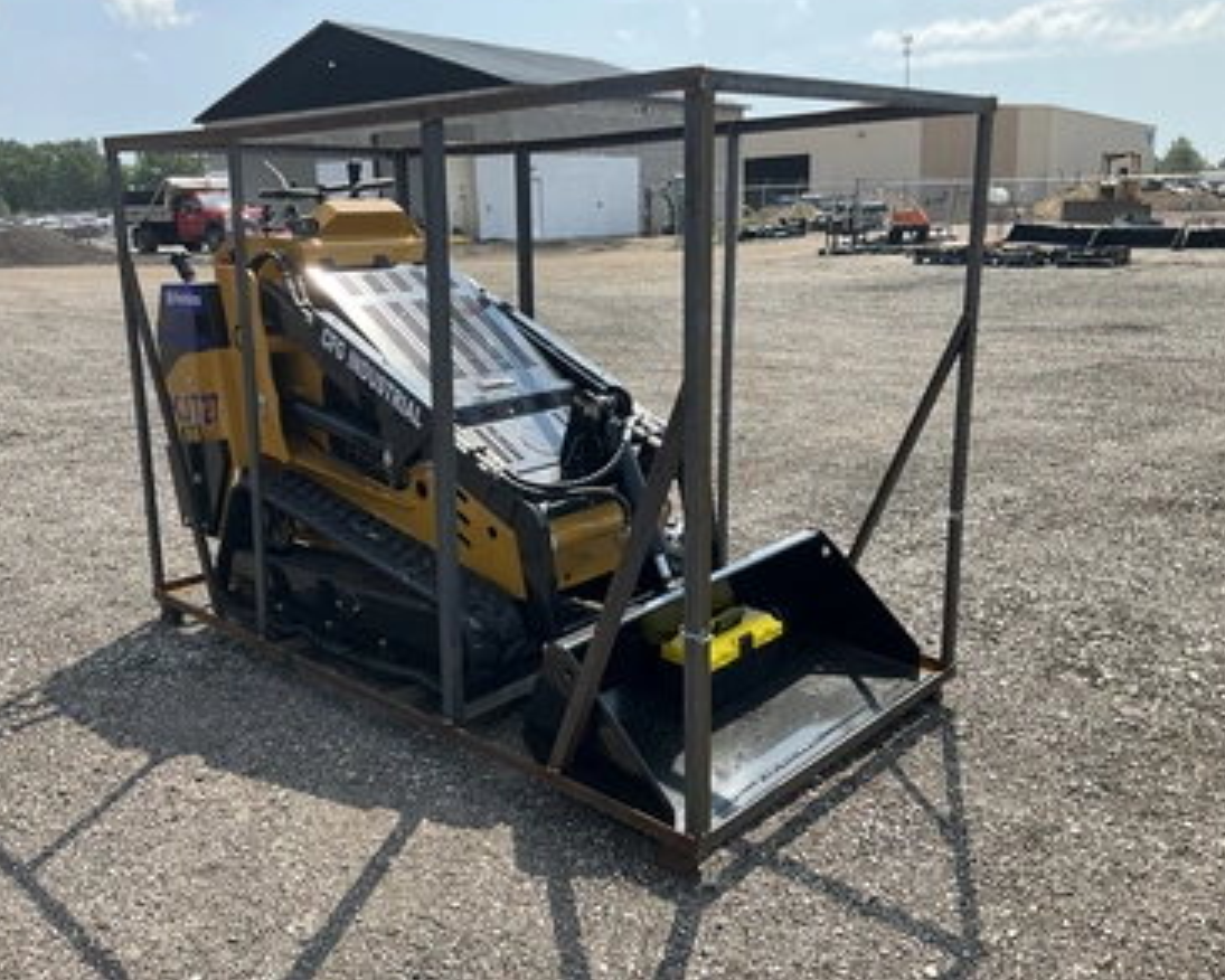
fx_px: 1124
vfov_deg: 47.1
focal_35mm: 31
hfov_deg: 57.1
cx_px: 577
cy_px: 480
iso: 25
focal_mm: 3
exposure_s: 1/1055
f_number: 1.8
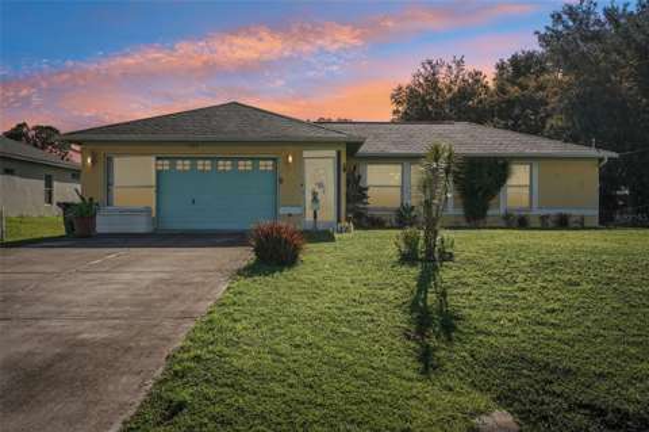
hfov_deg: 62.0
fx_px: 540
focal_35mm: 30
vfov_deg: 43.5
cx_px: 324
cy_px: 216
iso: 400
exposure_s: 1/1000
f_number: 8
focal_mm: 30
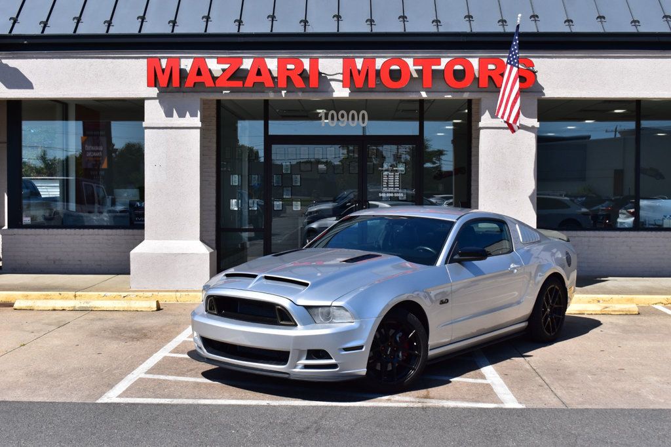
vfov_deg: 28.1
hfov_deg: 41.1
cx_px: 336
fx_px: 894
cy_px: 224
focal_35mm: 48
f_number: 11
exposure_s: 1/500
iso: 320
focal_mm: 32
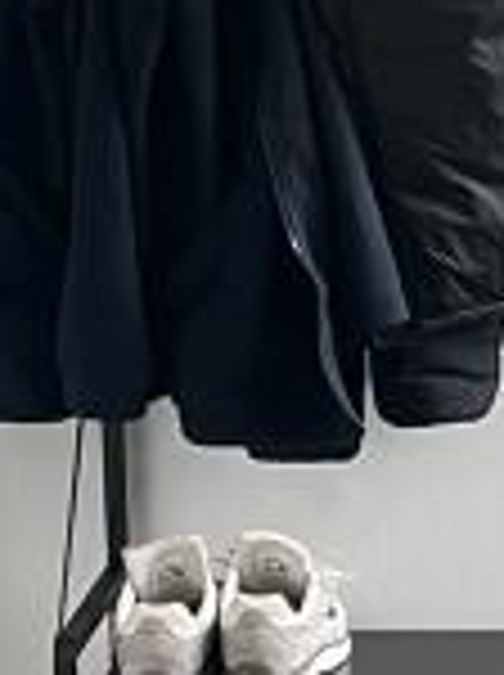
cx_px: 459
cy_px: 248
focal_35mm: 178
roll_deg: +1.8
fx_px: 3465
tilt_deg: -11.0
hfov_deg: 8.3
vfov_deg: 11.1
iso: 125
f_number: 1.6
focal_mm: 5.1
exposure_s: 1/74
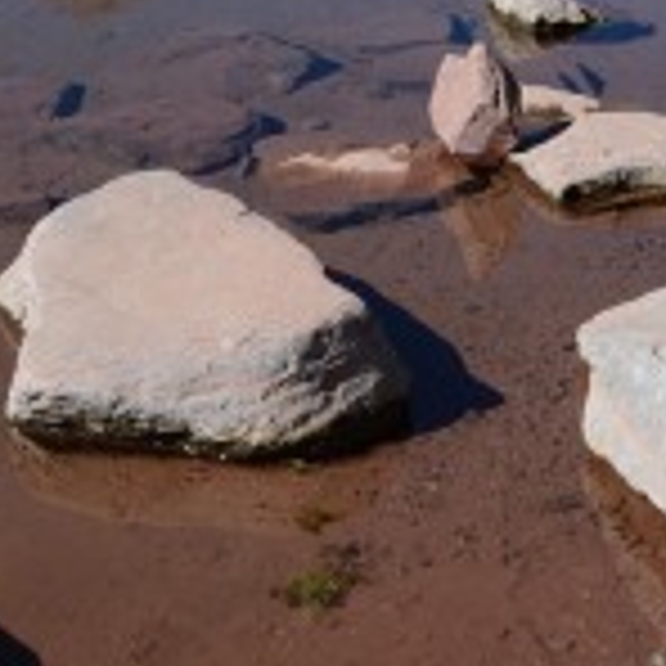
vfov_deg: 17.1
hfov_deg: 19.2
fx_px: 1959
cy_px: -382
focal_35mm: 90
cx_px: 234
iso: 250
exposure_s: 1/320
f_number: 10
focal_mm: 29
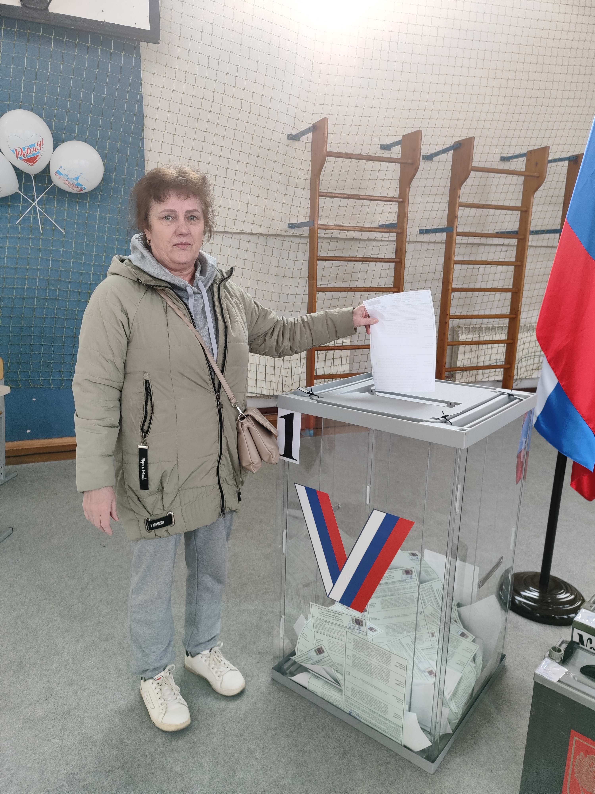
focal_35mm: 24
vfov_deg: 71.6
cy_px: 397
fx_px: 550
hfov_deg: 56.8
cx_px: 298
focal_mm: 5.89
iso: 167
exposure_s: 1/100
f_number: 1.89
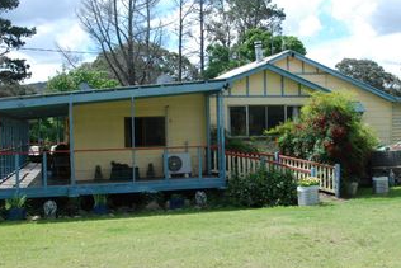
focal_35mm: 49
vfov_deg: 27.6
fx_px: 546
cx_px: 223
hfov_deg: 40.3
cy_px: 133
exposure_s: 1/500
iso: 800
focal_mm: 22
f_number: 11
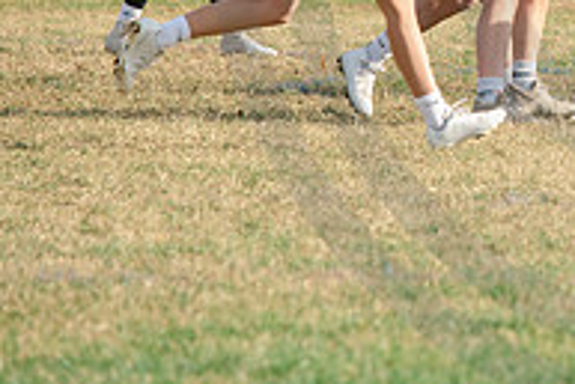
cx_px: 736
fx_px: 9606
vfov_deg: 2.3
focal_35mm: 601
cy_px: -91
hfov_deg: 3.4
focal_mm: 200
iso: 250
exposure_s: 1/1600
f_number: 5
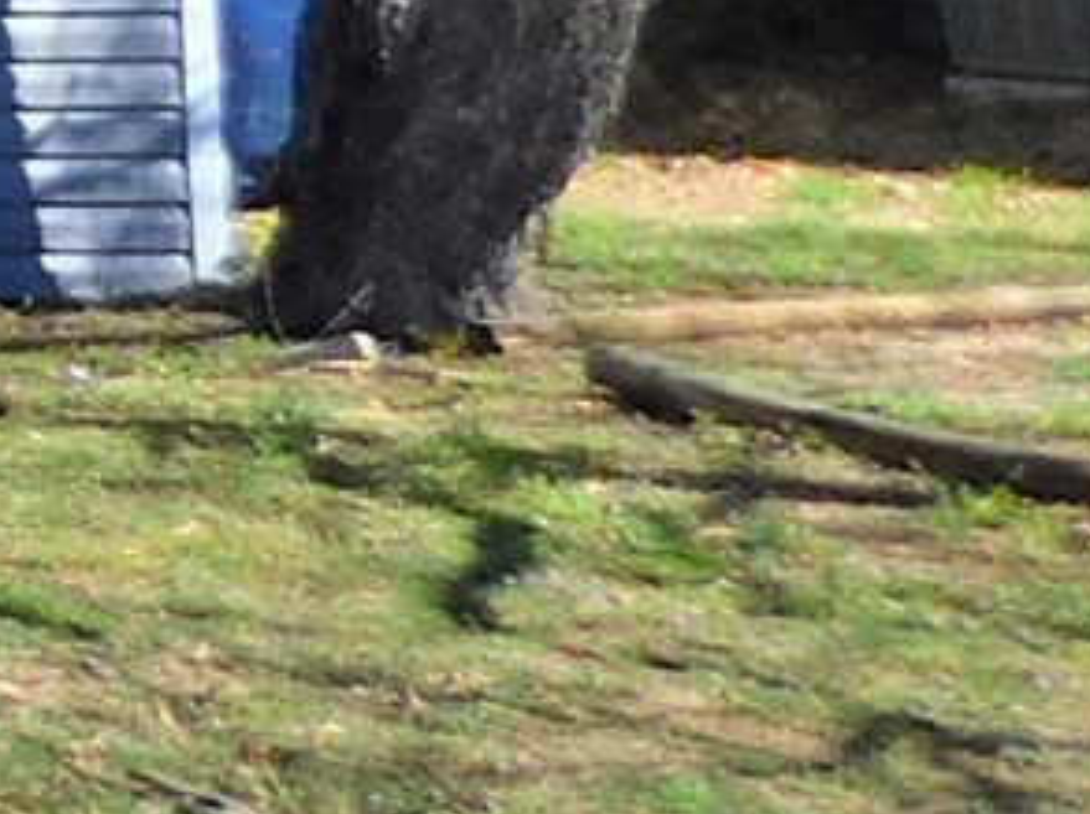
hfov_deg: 8.8
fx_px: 5063
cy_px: -784
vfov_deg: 8.7
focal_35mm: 161
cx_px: -2697
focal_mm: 4
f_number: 3
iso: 125
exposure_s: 1/1000
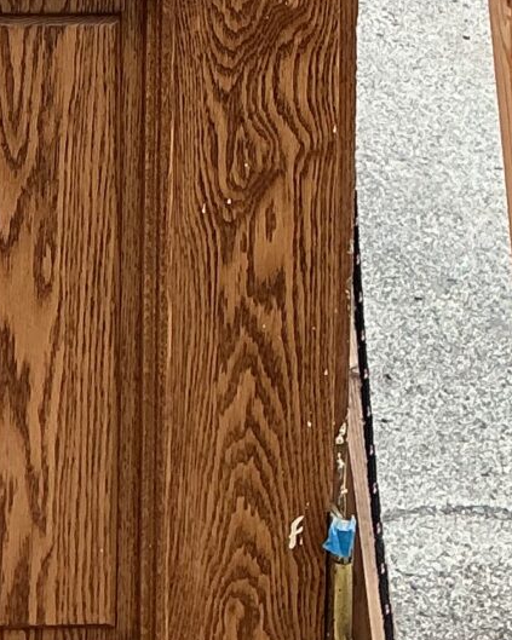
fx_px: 2596
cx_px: -300
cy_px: -566
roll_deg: +0.0
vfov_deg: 12.6
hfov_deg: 10.8
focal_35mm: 137
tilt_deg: -14.8
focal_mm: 3
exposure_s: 1/165
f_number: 1.8
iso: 20
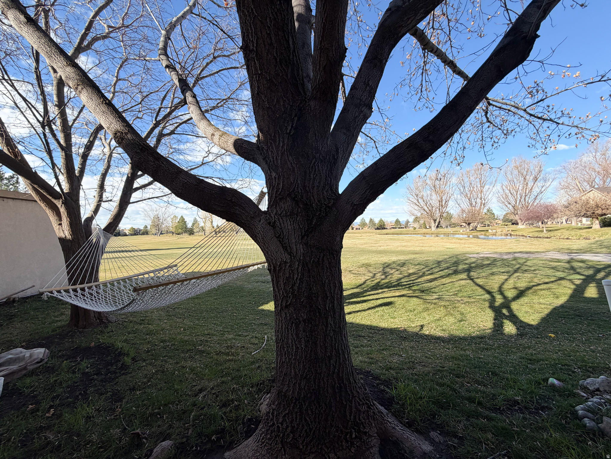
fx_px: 247
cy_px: 230
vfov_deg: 85.7
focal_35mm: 14
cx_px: 306
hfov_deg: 102.1
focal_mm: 2.22
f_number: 2.2
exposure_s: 1/690
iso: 40
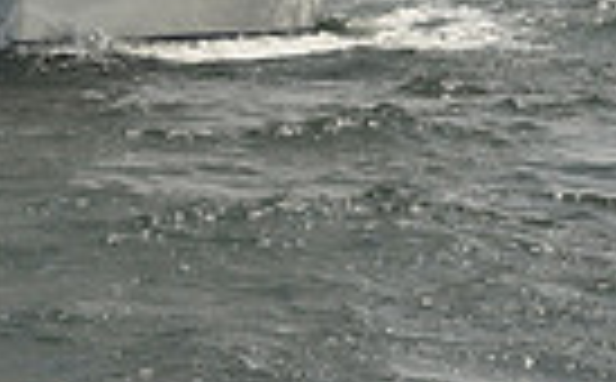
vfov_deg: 4.1
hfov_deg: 6.9
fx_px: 5076
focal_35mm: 303
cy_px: -872
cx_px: 97
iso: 400
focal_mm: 70
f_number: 11
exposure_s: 1/1250
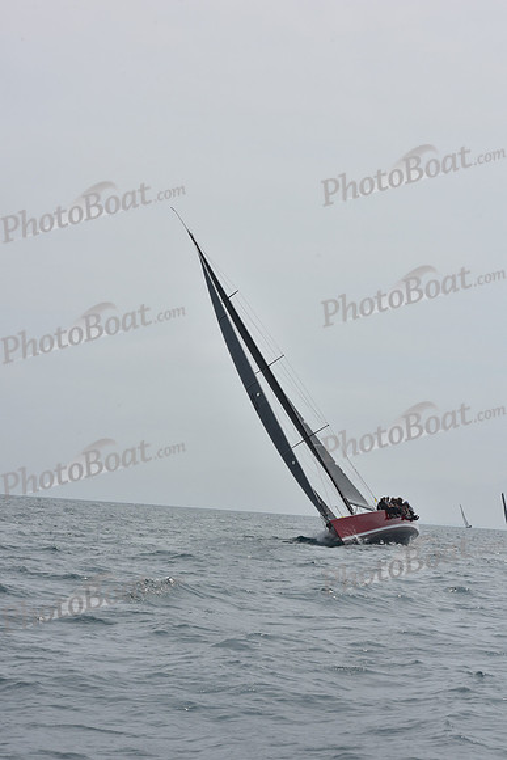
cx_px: 254
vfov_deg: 23.6
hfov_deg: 15.9
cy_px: 380
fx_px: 1816
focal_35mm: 86
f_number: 13
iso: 250
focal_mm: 86
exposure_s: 1/800
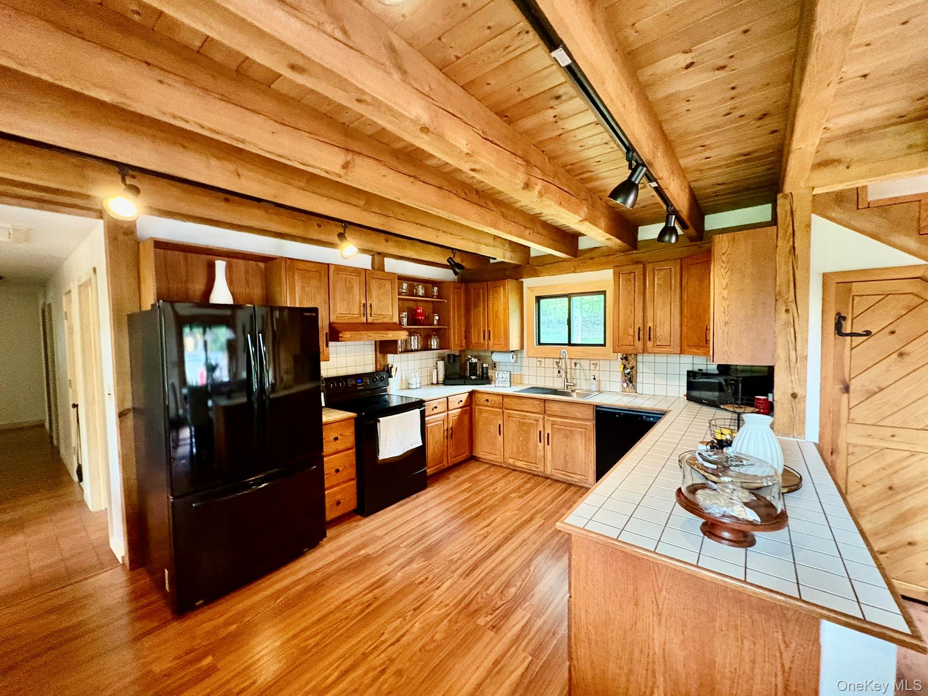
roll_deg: +0.3
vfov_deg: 85.7
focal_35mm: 14
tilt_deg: -2.2
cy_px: 348
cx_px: 464
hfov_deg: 102.1
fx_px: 375
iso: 800
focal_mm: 2.22
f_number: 2.2
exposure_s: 1/60
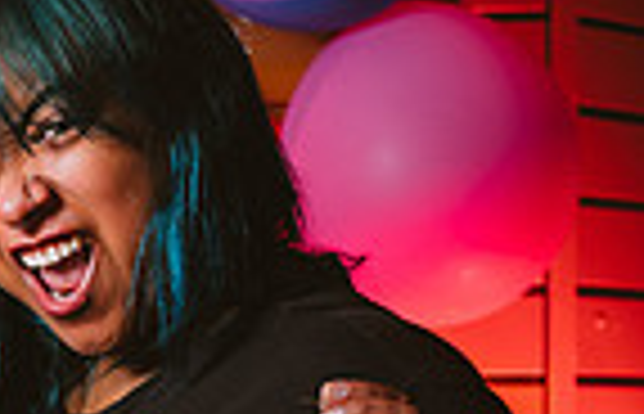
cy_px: 649
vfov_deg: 6.4
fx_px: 3646
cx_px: -365
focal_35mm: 206
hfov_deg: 9.8
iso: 100
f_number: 5
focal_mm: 60.7
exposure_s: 1/125
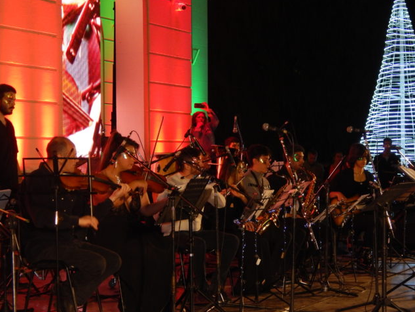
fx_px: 1103
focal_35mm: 92
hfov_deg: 21.3
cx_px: 237
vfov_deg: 16.1
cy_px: 175
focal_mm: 13.5
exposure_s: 1/30
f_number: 4.2
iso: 320
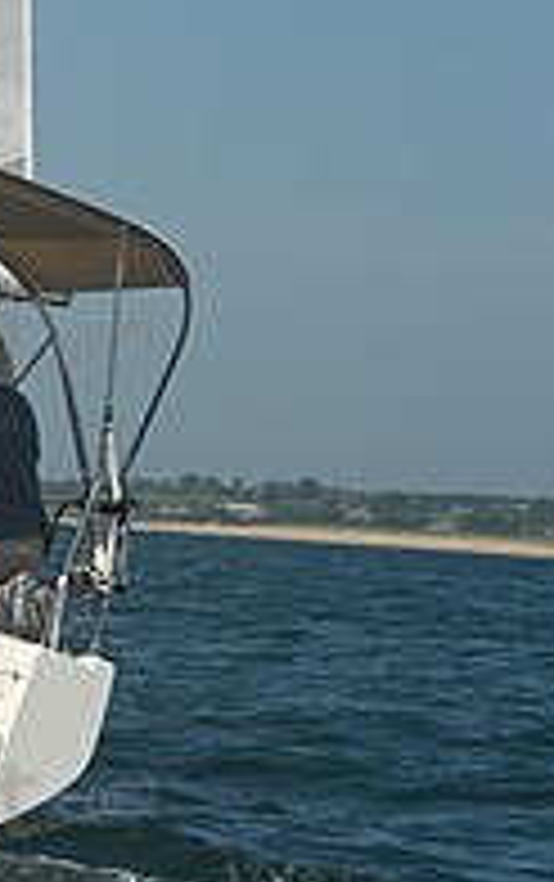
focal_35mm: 211
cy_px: 223
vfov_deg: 9.9
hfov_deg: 6.0
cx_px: -707
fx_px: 5082
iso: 320
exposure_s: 1/1000
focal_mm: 70
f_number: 10
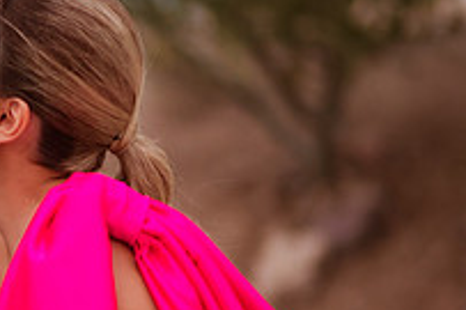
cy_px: 308
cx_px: -161
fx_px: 3208
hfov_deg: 8.2
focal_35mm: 248
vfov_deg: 5.5
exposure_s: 1/2000
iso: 800
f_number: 1.8
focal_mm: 85
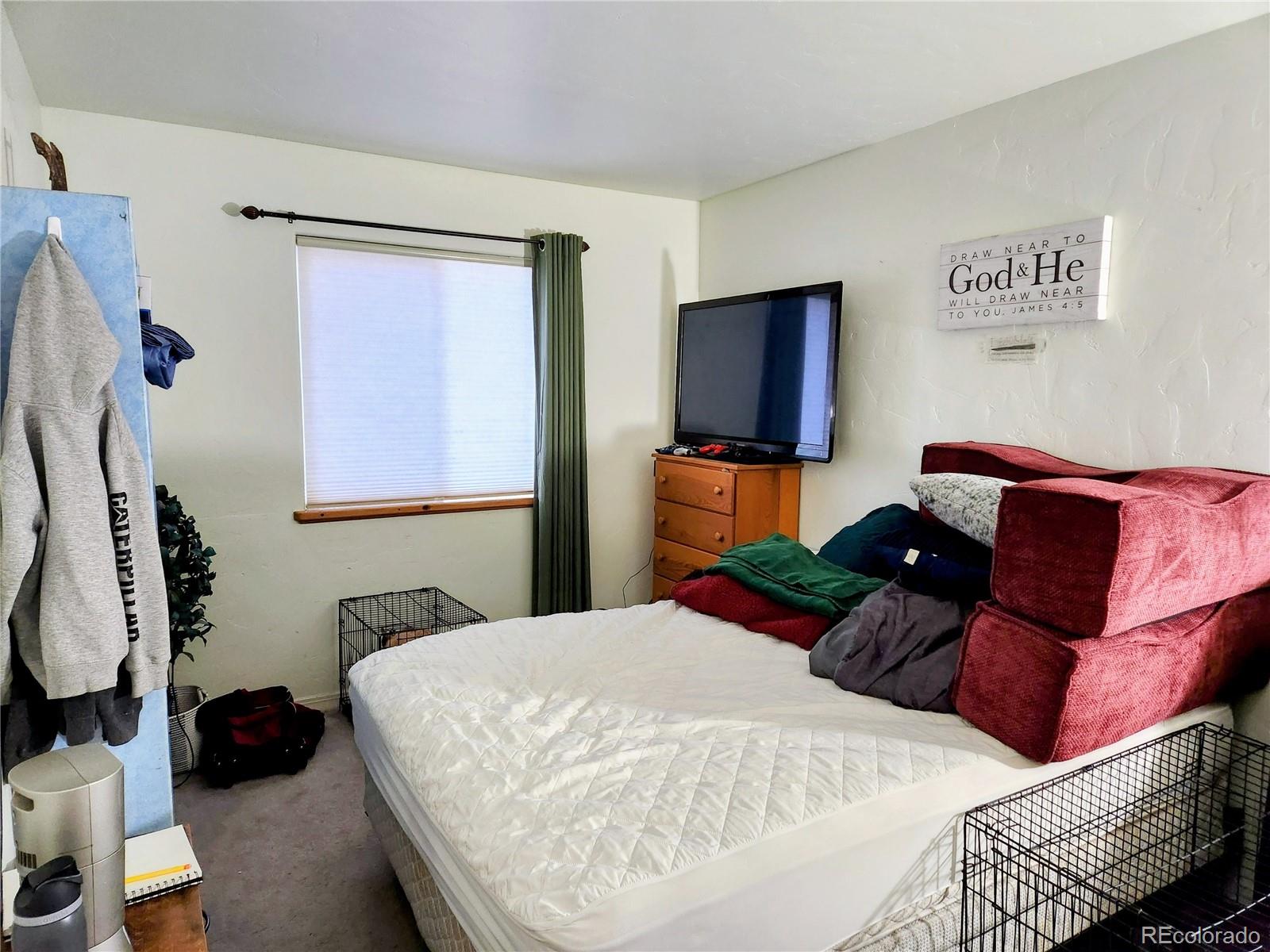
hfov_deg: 73.9
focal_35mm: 23
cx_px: 635
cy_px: 476
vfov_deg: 58.9
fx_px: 844
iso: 500
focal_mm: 5.4
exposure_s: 1/120
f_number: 1.8
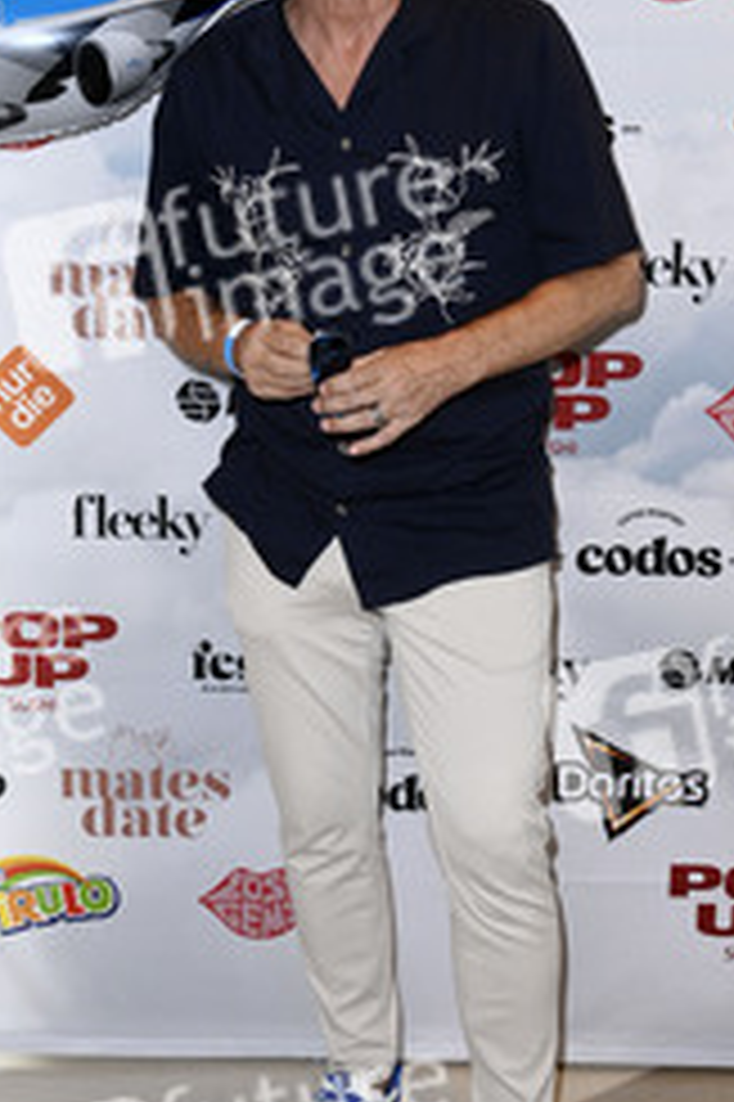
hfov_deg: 21.9
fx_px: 1899
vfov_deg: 32.4
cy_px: 490
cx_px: 365
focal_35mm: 62
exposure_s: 1/250
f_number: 6.3
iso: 1250
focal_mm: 38
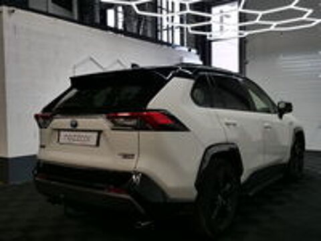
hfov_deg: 54.0
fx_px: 315
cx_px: 160
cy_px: 120
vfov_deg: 41.8
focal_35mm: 34
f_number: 4
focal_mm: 17
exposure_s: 1/60
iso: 400
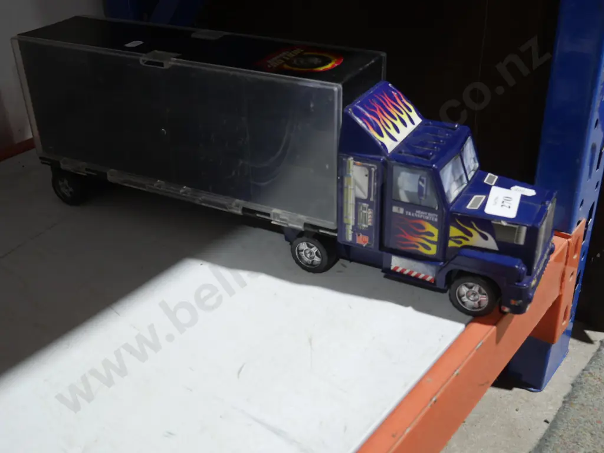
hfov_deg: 46.8
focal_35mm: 40
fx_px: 698
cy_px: 226
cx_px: 302
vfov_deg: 36.0
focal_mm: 20
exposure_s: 1/60
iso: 800
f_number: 4.5
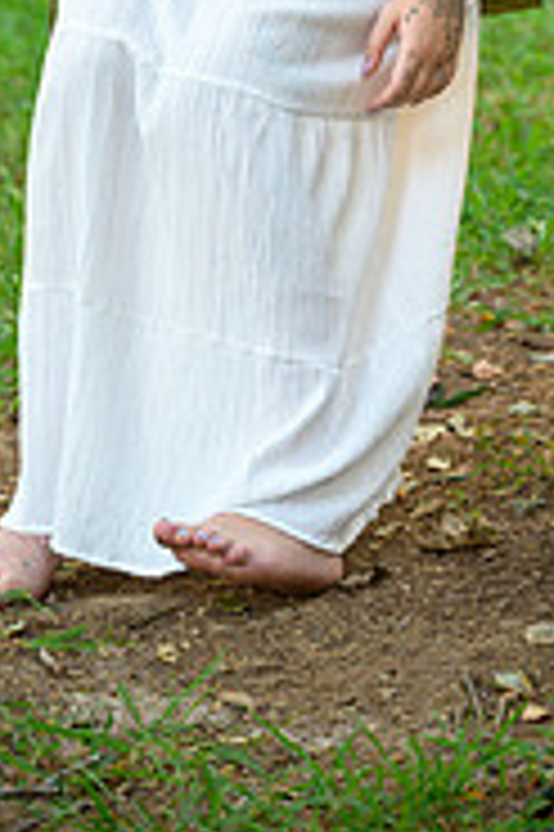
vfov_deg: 8.0
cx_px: 311
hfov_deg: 5.4
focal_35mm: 256
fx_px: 5920
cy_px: -130
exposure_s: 1/125
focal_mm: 105
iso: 1100
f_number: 4
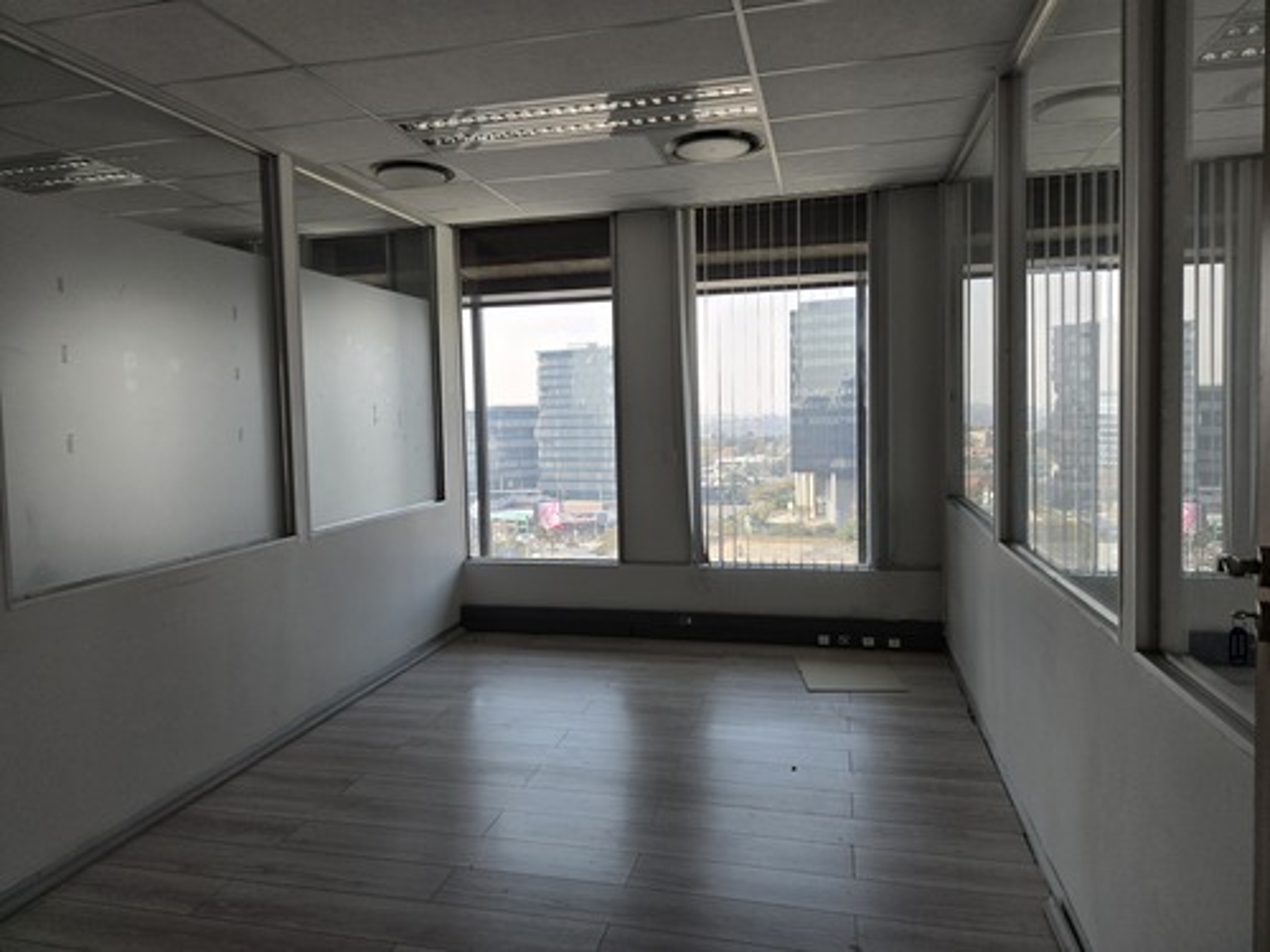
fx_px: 844
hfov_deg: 73.9
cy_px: 476
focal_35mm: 23
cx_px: 635
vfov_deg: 58.9
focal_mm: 5.4
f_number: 1.8
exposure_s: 1/754
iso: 80
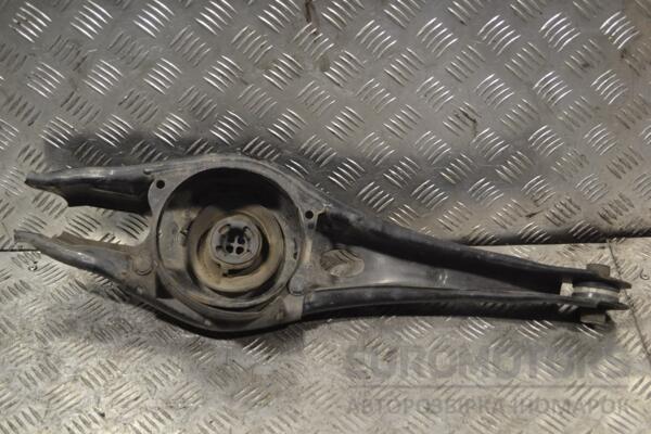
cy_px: 217
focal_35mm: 48
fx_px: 868
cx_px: 326
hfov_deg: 41.1
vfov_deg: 28.1
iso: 400
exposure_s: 1/100
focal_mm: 32
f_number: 4.8
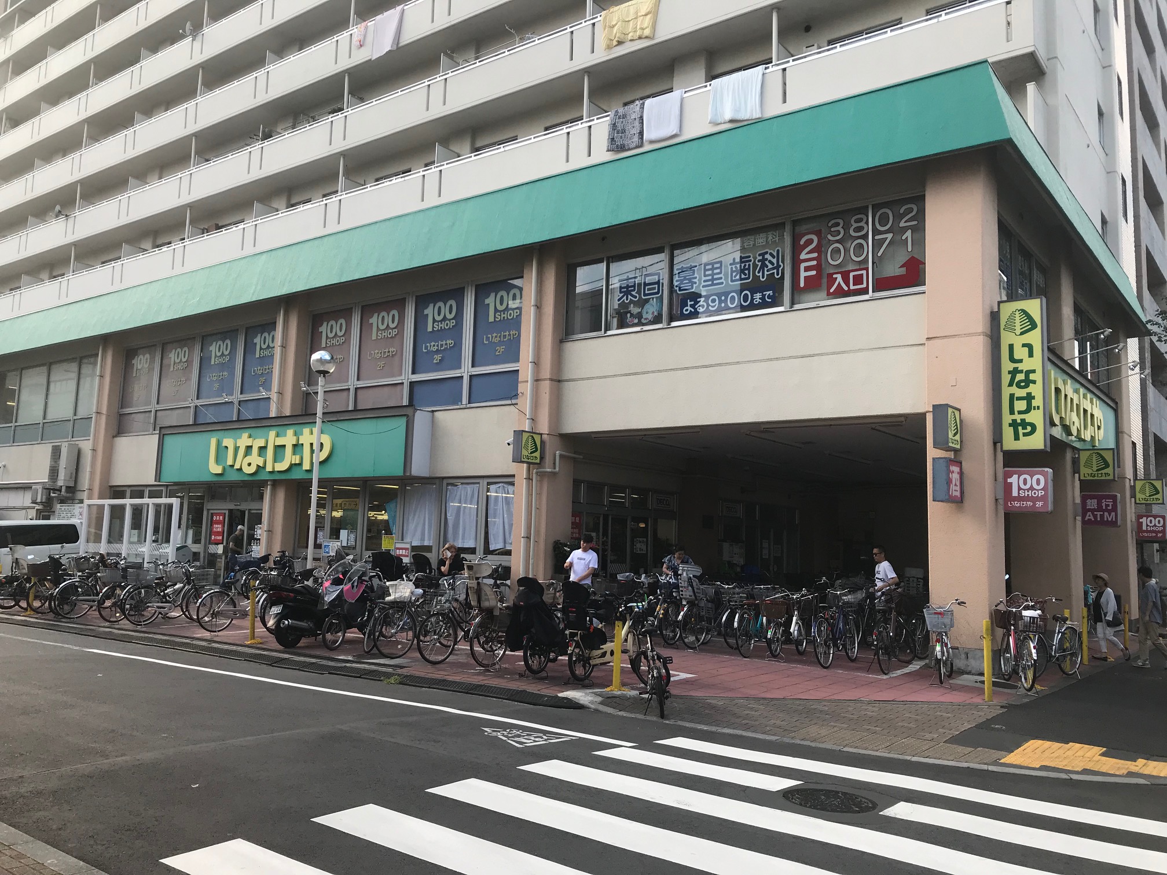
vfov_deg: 49.7
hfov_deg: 63.4
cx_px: 584
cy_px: 438
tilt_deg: +7.4
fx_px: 944
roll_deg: -1.6
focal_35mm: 28
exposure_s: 1/413
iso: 20
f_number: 1.8
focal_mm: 3.99
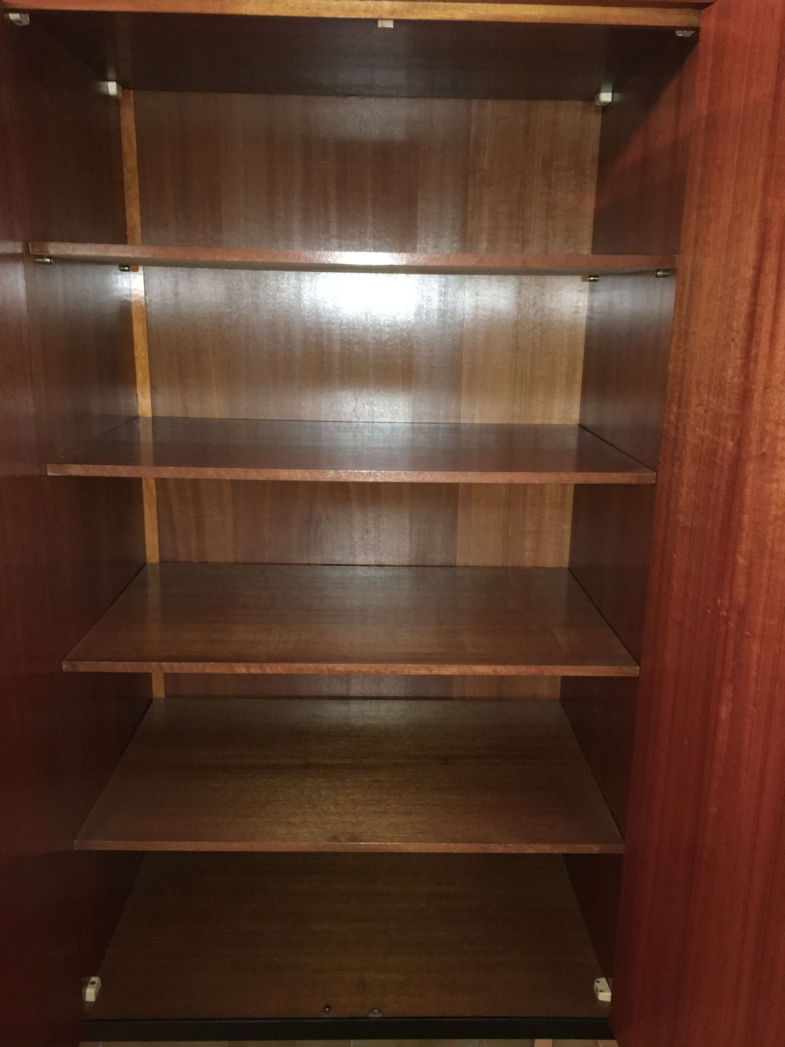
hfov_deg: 48.2
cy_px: 524
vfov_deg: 61.7
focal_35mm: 29
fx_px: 877
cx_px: 392
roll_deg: -0.8
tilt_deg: -14.1
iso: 250
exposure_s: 1/17
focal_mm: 4.15
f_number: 2.2
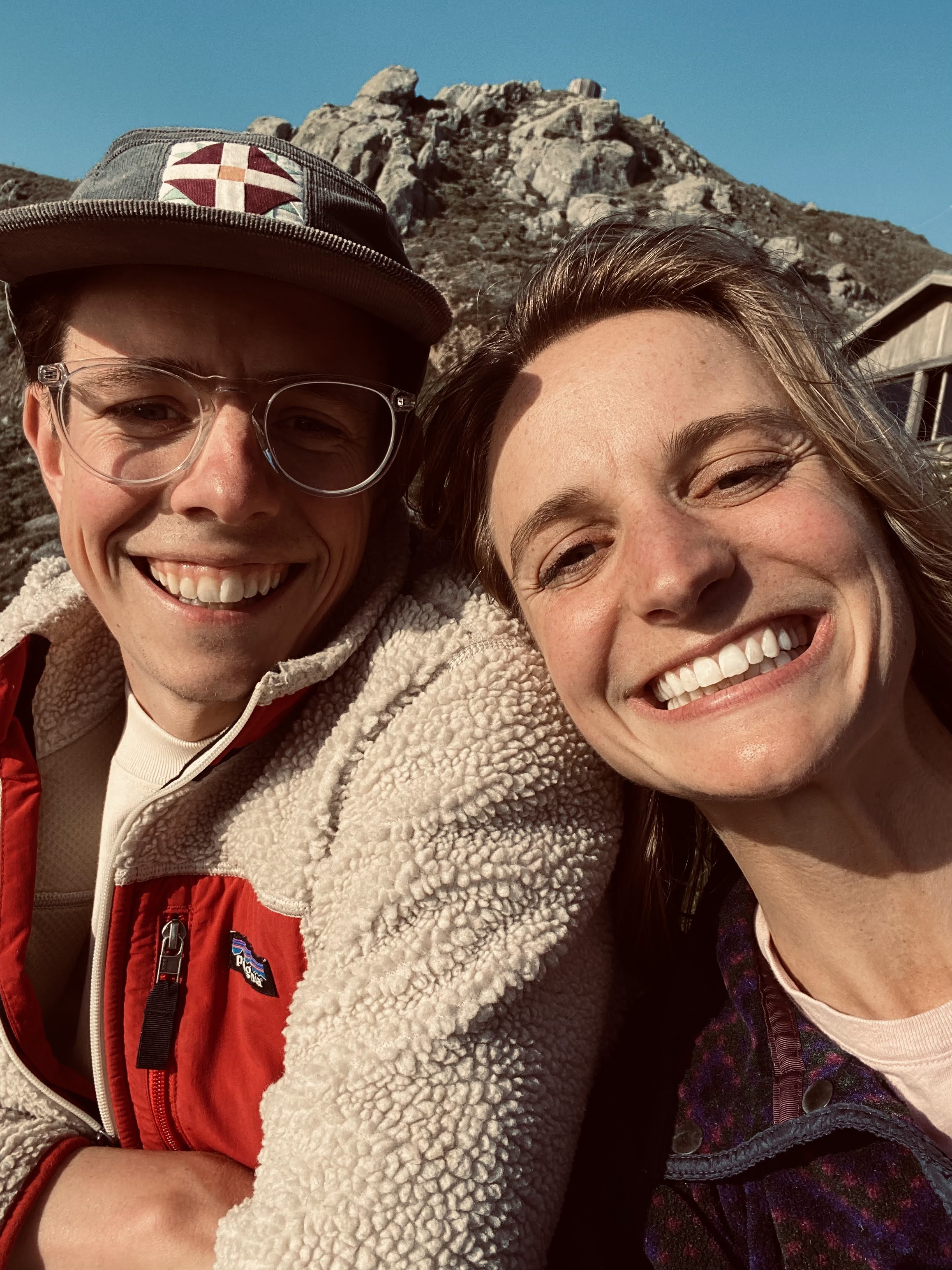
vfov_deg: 60.0
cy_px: 635
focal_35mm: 30
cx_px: 476
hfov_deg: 46.8
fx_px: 1100
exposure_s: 1/1316
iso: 25
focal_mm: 2.71
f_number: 2.2
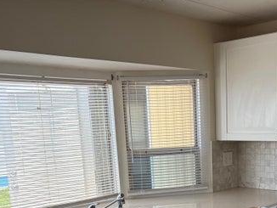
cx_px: 200
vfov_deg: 27.2
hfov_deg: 36.8
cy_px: 202
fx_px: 408
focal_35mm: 51
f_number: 1.6
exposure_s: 1/325
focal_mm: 5.96
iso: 64
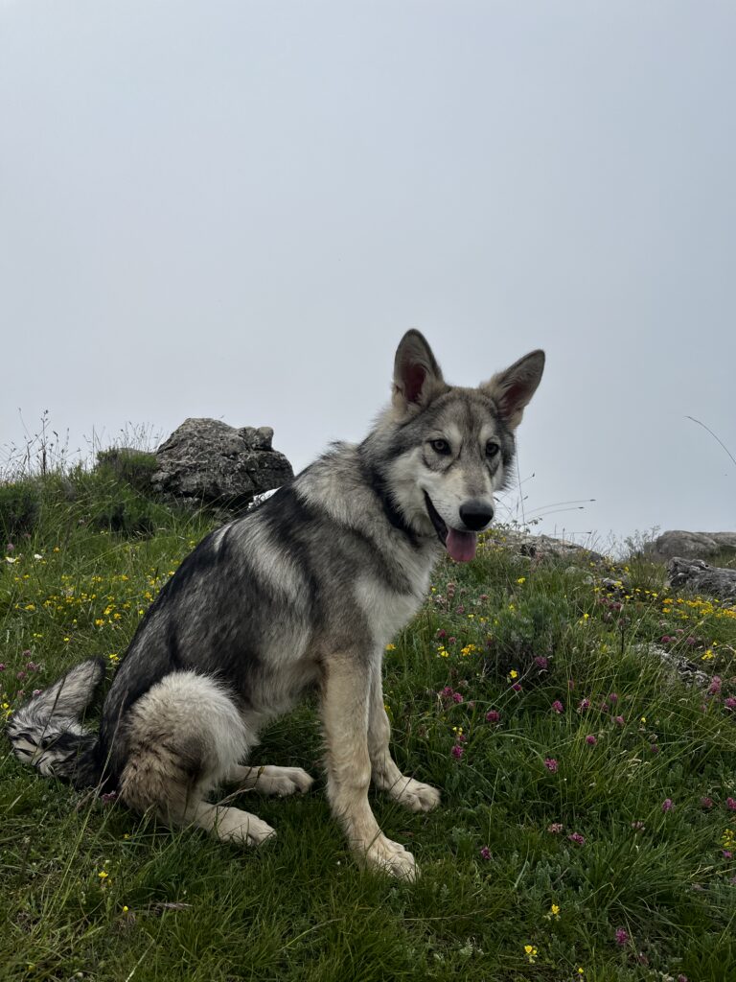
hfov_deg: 53.1
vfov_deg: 67.3
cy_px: 491
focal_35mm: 26
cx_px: 368
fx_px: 737
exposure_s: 1/3623
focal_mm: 5.1
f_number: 1.6
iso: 50
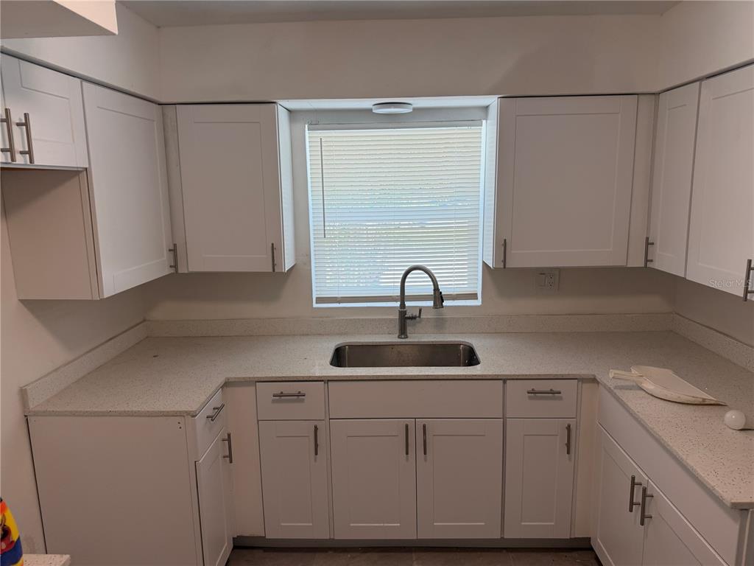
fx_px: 523
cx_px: 377
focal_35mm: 24
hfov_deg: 71.6
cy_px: 283
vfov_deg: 56.8
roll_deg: +2.0
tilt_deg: -10.6
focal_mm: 6.76
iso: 80
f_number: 1.78
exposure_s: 1/156
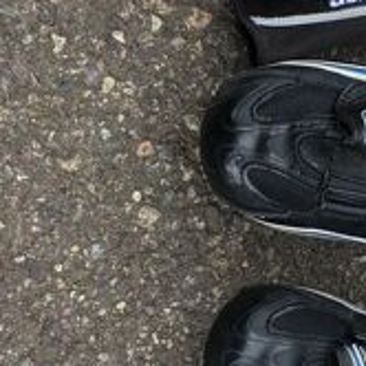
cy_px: 174
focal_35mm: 99
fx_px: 1184
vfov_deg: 17.6
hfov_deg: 17.2
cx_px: 353
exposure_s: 1/189
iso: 25
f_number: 2.2
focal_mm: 4.15
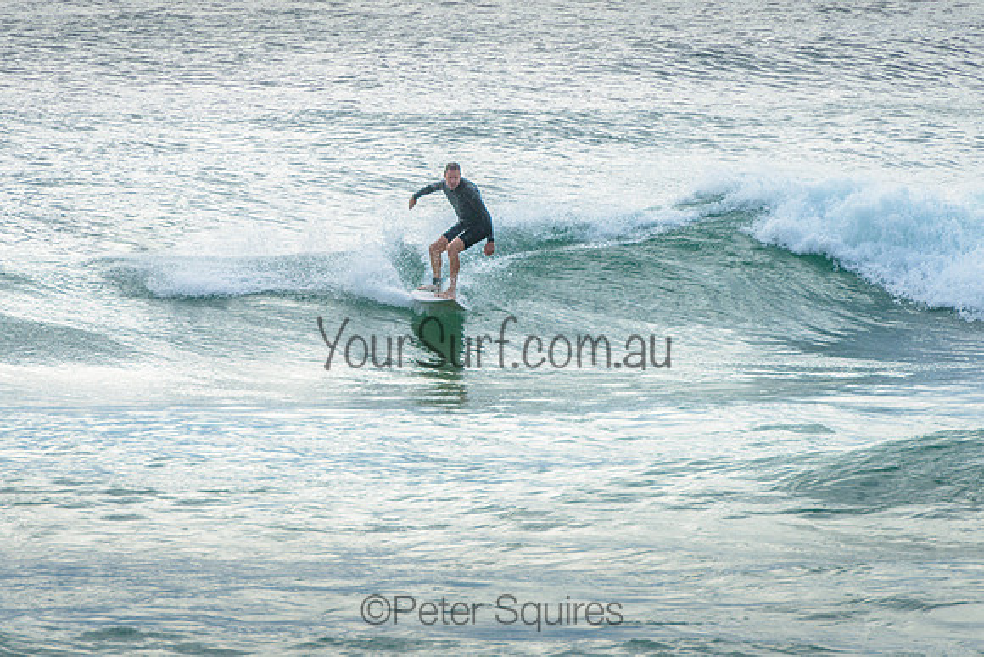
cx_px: 489
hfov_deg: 4.2
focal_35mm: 490
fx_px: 13408
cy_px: 282
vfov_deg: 2.8
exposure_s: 1/1600
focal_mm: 400
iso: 400
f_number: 10
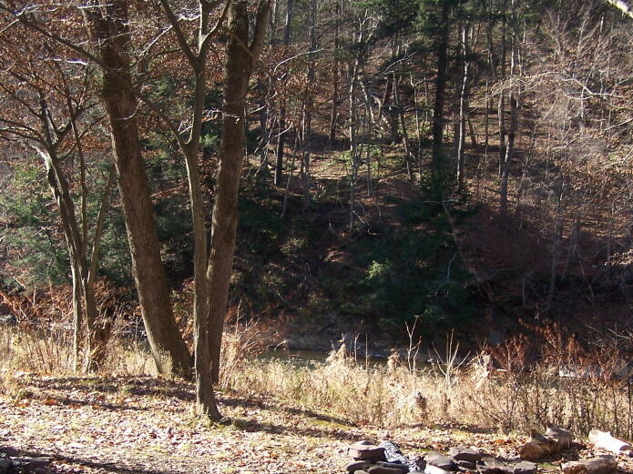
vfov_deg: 25.8
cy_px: 347
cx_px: 306
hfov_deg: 34.4
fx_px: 1024
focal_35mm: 56
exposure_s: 1/320
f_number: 2.8
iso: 100
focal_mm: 6.3
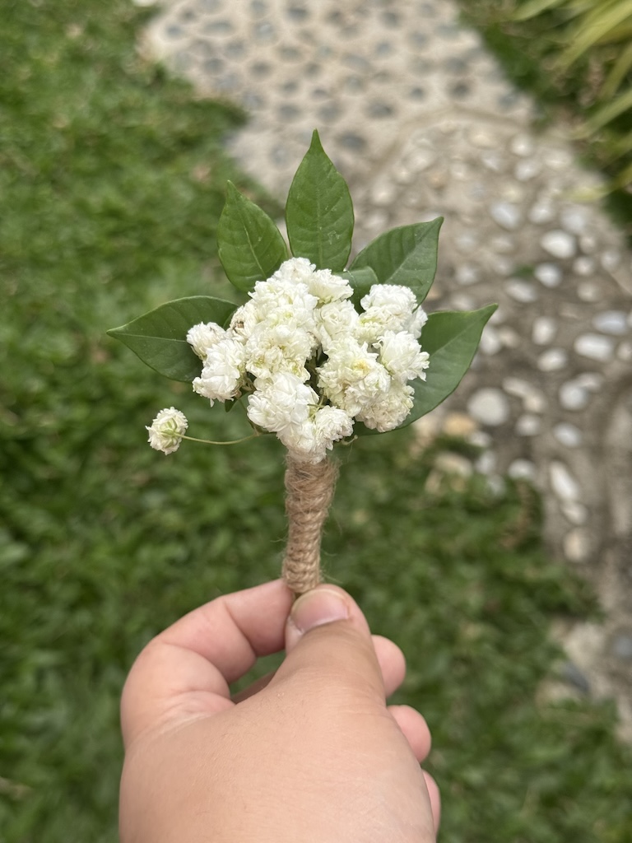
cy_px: 422
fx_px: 1168
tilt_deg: -50.5
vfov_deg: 39.7
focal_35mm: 48
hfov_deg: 30.3
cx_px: 316
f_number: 1.78
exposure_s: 1/1059
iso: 64
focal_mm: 6.76
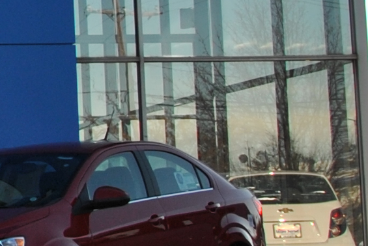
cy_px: -74
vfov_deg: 7.4
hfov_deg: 10.1
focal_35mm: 185
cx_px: -426
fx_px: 1893
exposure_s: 1/200
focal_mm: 18
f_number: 9
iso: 100
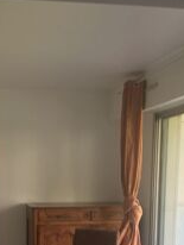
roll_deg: -1.2
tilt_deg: -4.7
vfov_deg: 30.1
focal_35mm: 60
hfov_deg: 24.0
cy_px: 241
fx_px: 424
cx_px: 28
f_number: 2.2
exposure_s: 1/50
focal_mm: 4.15
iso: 32
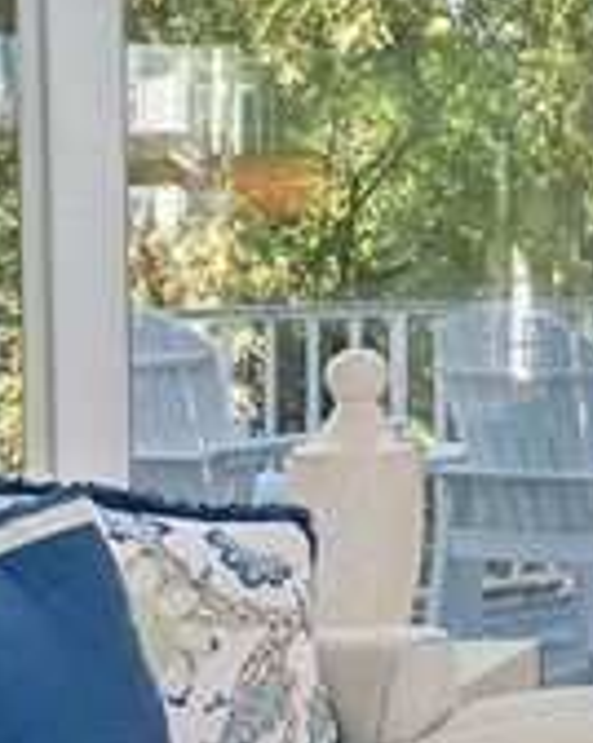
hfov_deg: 12.1
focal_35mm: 91
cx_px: 1575
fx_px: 2000
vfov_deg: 21.0
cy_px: 234
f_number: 10
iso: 160
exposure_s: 1/1.25
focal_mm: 15
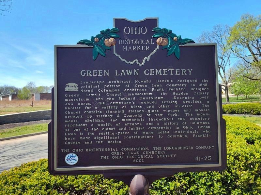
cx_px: 130
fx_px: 173
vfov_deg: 58.9
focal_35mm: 23
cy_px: 98
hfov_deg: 73.9
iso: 100
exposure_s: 1/954
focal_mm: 5.56
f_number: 1.8
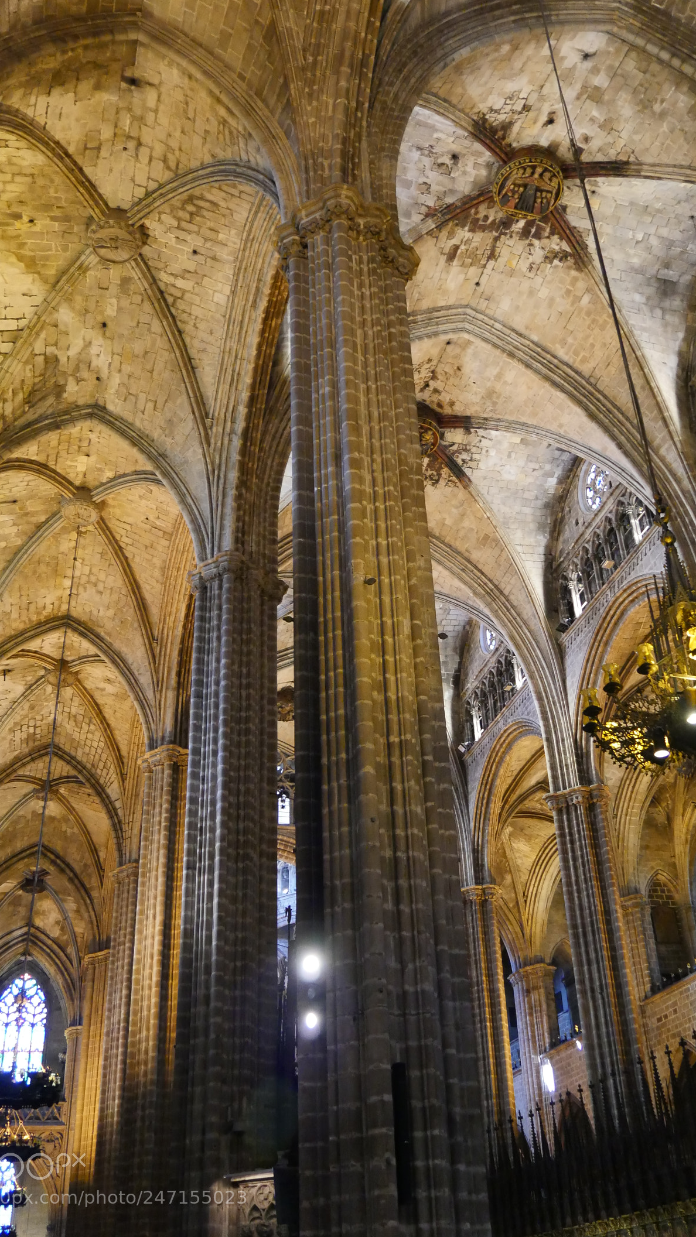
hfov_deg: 35.5
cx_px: 409
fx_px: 1083
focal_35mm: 33
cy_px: 619
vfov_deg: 59.5
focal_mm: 15
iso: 3200
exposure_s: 1/40
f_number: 3.6
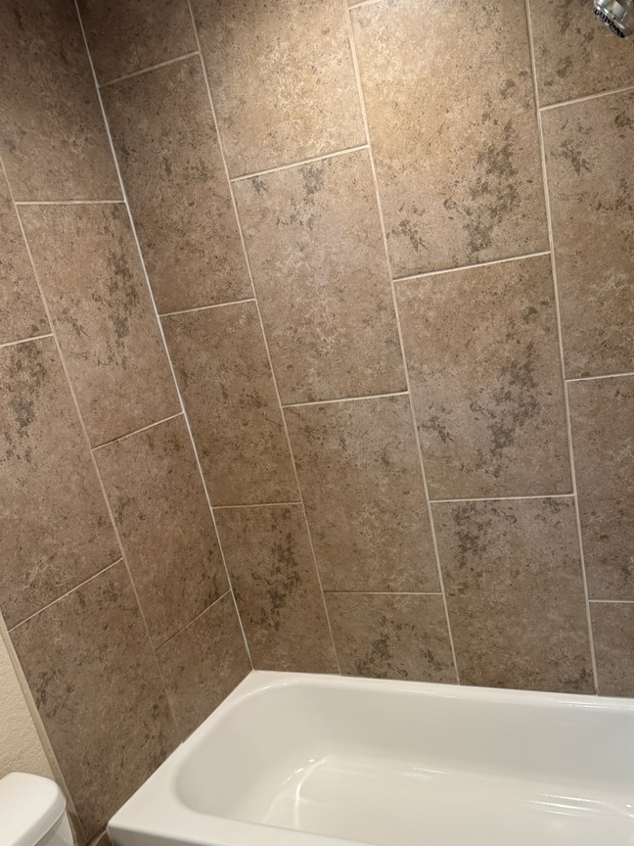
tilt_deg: -18.4
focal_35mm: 30
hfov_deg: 46.6
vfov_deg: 59.5
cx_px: 378
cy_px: 509
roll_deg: +11.1
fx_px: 733
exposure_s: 1/60
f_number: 1.78
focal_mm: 6.76
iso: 160
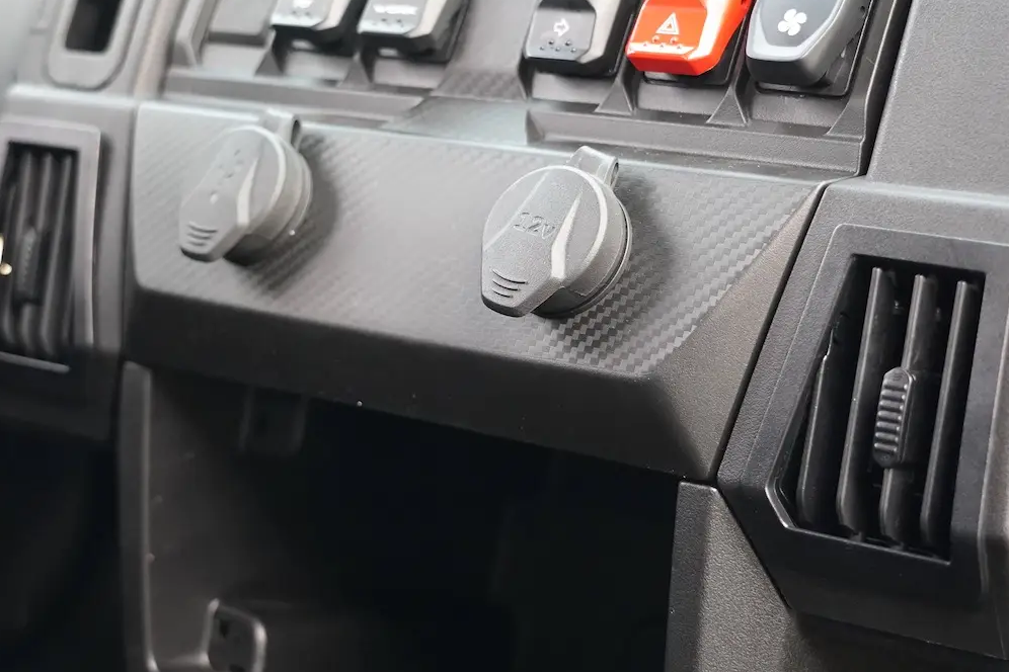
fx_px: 2270
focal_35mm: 81
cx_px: 404
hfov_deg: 25.0
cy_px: 330
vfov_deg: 16.9
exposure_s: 1/250
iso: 4000
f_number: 4
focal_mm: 42
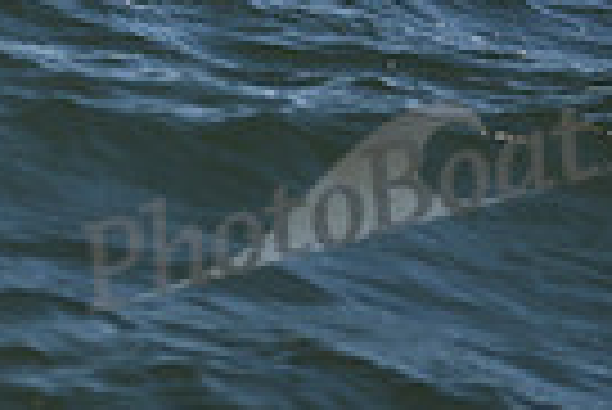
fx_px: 5650
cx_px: -148
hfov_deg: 6.2
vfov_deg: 4.1
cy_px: -435
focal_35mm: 332
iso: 200
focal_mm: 78
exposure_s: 1/800
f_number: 3.2
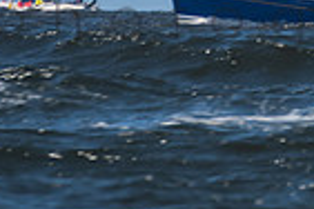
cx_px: 558
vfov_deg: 0.9
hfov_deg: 1.4
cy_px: -414
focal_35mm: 1476
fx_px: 12873
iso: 100
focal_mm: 200
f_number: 6.3
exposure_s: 1/250
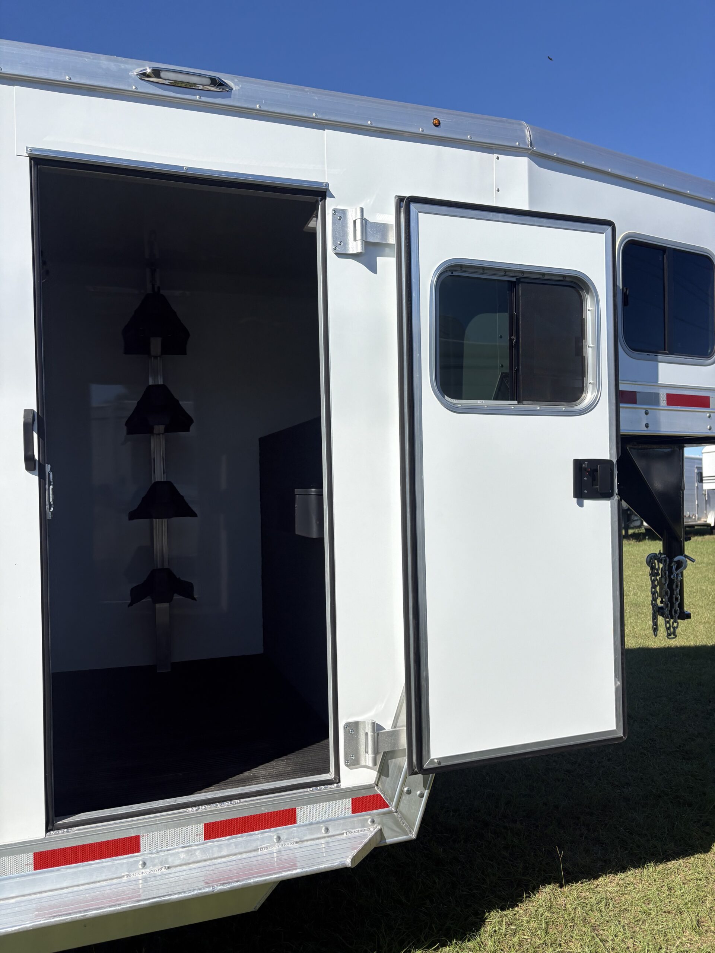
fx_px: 716
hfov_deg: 53.1
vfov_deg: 67.3
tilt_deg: +3.5
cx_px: 358
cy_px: 476
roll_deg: -1.1
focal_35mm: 26
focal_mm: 5.96
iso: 50
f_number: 1.6
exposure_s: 1/5348
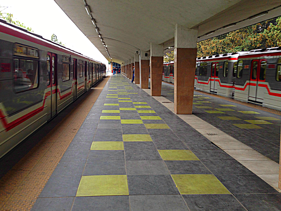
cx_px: 140
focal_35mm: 33
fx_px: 268
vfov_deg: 42.9
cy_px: 106
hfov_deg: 55.4
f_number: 2.4
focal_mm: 4.12
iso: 50
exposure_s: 1/30
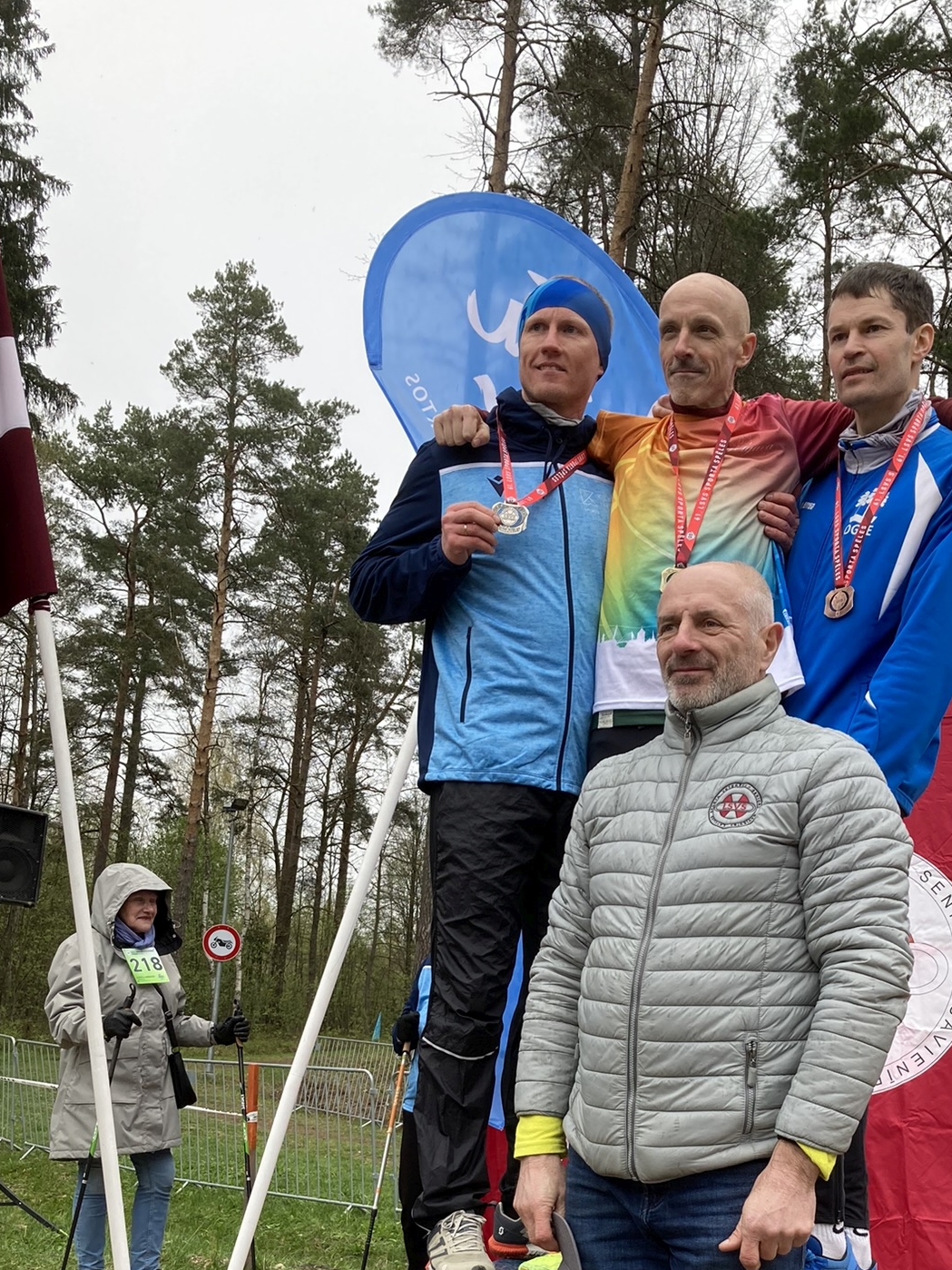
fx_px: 1504
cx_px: 606
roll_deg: -3.4
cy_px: 929
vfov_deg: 44.5
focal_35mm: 41
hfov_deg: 34.9
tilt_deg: +3.5
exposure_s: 1/372
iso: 20
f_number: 1.8
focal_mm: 3.99
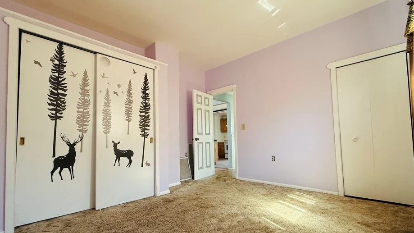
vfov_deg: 63.7
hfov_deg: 95.9
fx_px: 187
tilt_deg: +2.9
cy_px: 132
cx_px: 206
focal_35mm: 17
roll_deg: +0.6
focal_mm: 2.22
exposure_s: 1/99
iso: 250
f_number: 2.2
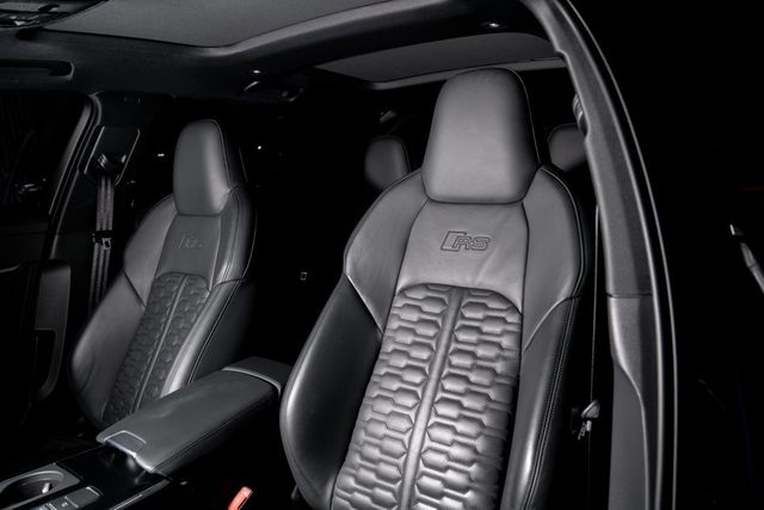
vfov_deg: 53.2
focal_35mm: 24
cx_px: 382
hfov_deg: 73.7
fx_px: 509
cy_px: 255
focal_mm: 24
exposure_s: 1/160
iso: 250
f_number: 5.6
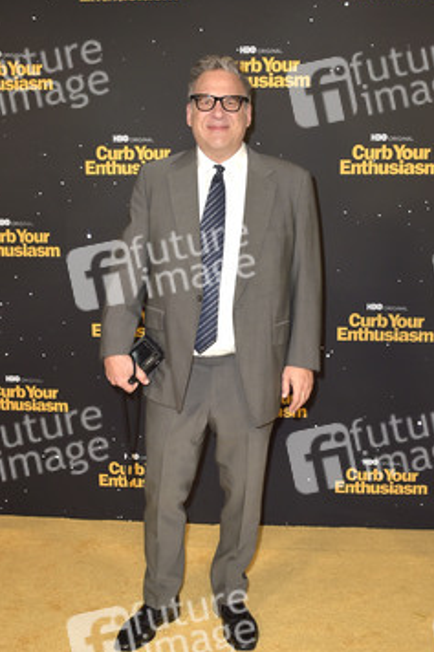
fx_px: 652
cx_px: 215
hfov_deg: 36.8
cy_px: 359
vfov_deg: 53.1
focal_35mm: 36
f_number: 7.1
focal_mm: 32
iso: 320
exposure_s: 1/250
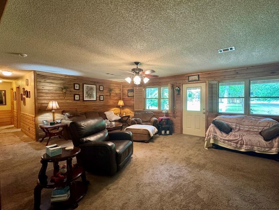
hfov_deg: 94.0
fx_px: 129
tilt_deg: -2.2
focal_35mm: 16
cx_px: 157
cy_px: 103
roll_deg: -0.3
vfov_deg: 78.1
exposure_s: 1/60
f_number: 2.2
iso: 640
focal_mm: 2.22
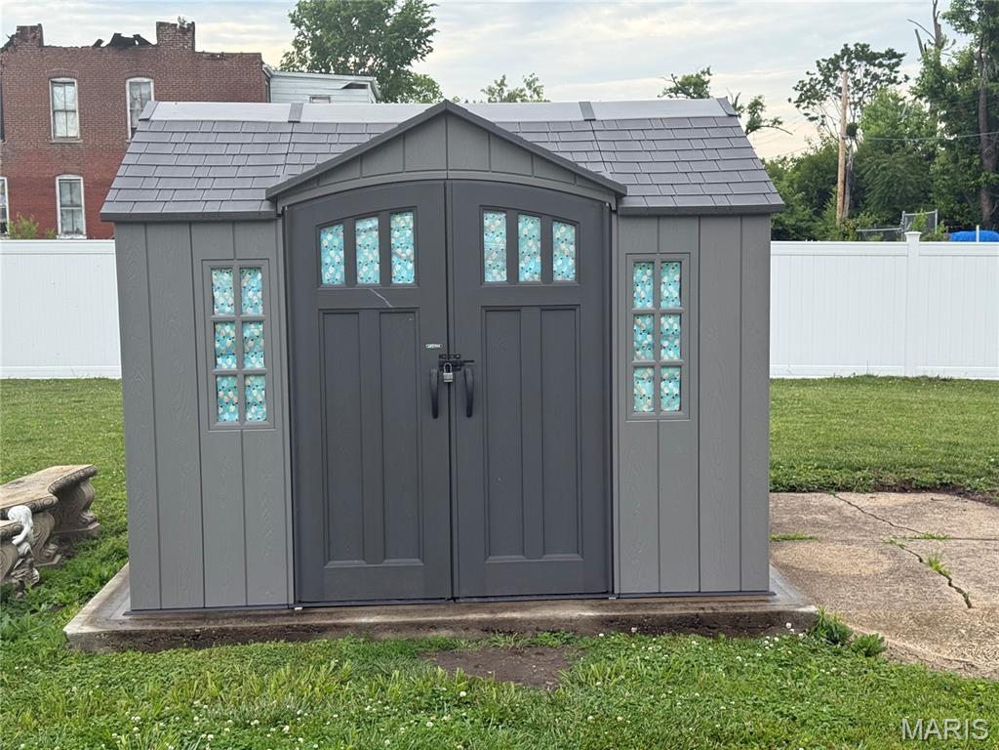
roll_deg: +0.9
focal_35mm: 48
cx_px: 500
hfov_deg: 39.7
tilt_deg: -4.7
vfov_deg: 30.3
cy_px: 375
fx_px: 1385
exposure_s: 1/1403
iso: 80
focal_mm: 6.76
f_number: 1.78
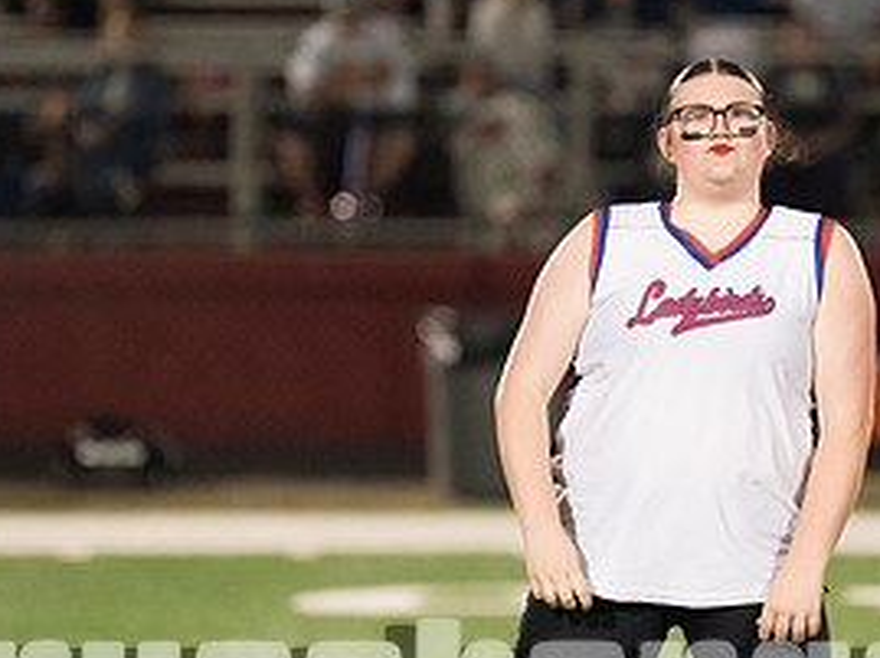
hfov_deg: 3.7
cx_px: 697
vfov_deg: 2.7
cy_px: 290
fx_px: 13760
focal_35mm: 542
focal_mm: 200
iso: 8000
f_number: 2.8
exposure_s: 1/1000
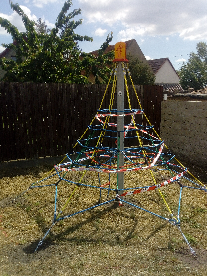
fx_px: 271
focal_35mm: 34
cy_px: 161
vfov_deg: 53.7
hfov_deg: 41.7
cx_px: 118
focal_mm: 3.5
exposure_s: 1/2611
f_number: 2
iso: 117
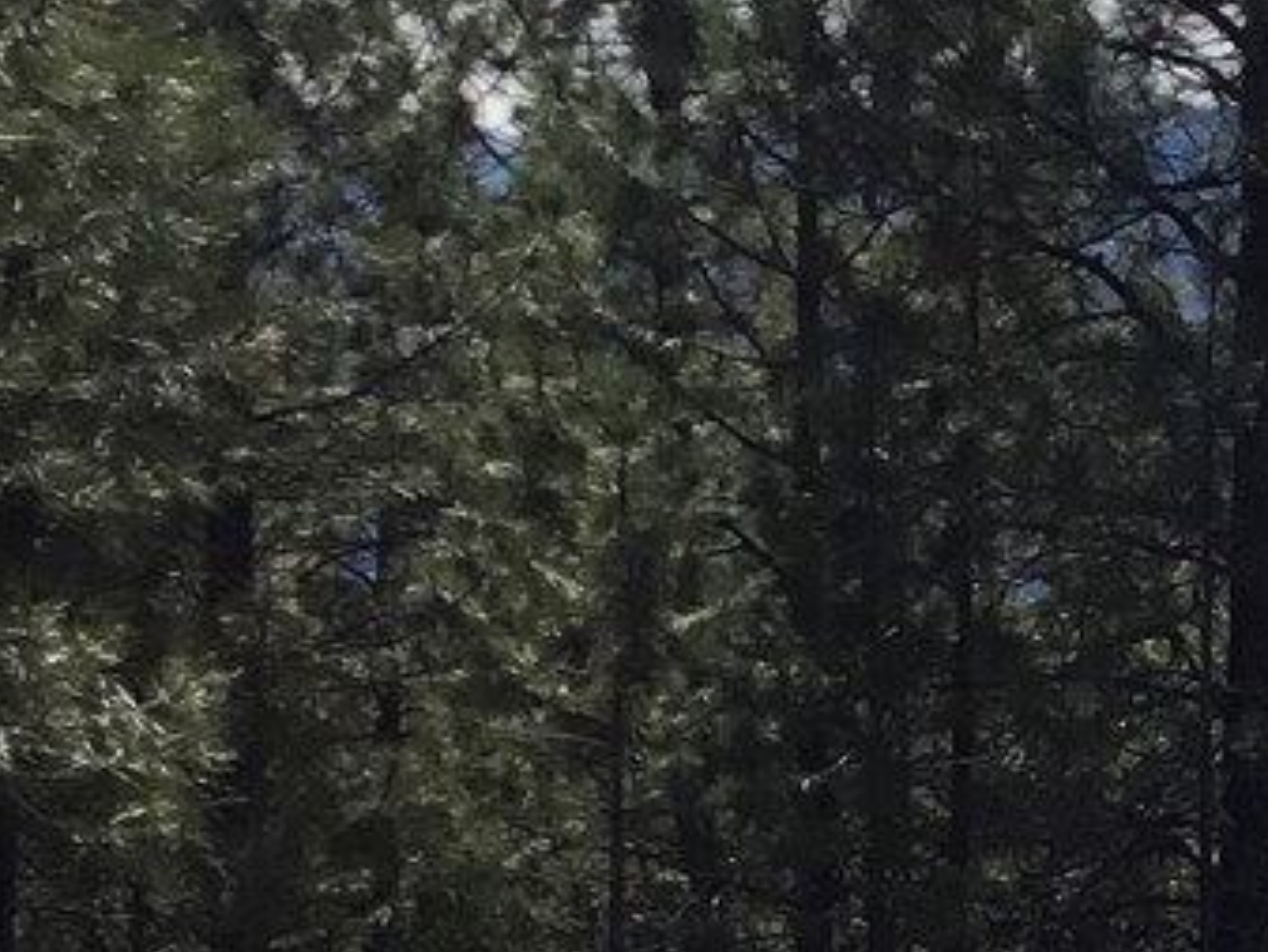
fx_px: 5387
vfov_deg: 9.9
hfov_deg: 12.6
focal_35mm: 147
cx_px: 2009
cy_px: 1197
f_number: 2.4
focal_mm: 3.3
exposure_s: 1/1698
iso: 25
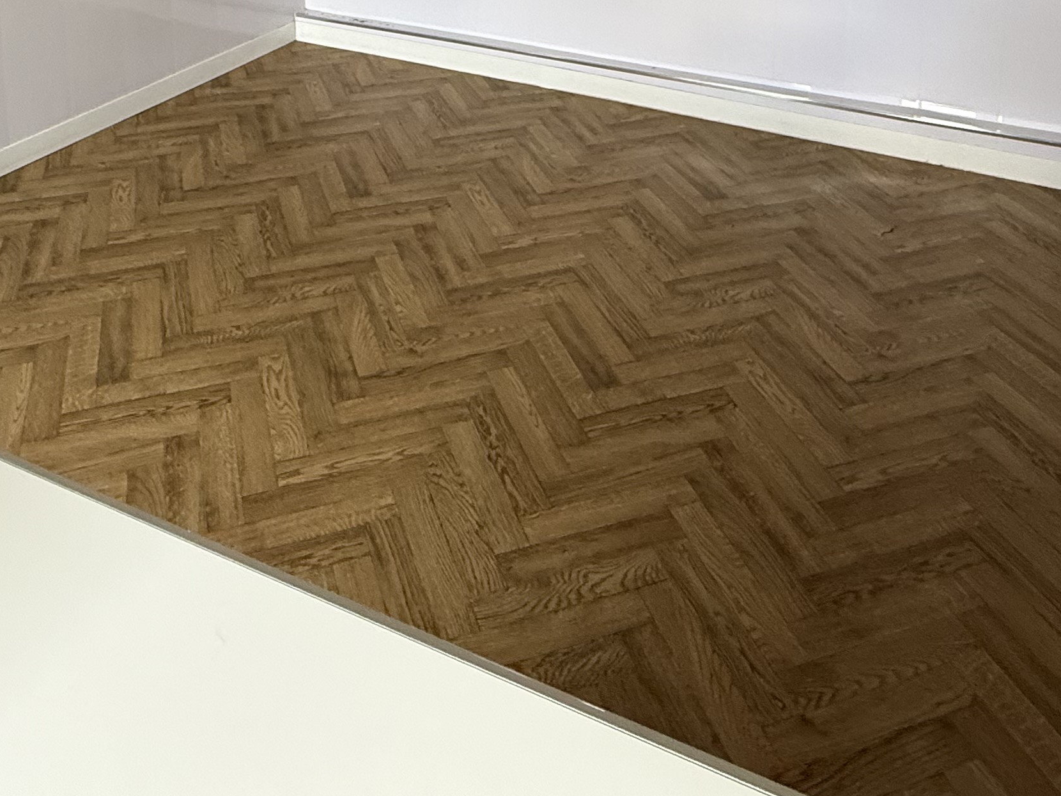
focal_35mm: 34
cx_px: 498
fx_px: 1042
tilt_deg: -8.2
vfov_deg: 34.3
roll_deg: +0.5
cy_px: -138
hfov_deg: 53.9
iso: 200
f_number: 2.2
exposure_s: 1/99
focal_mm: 2.22
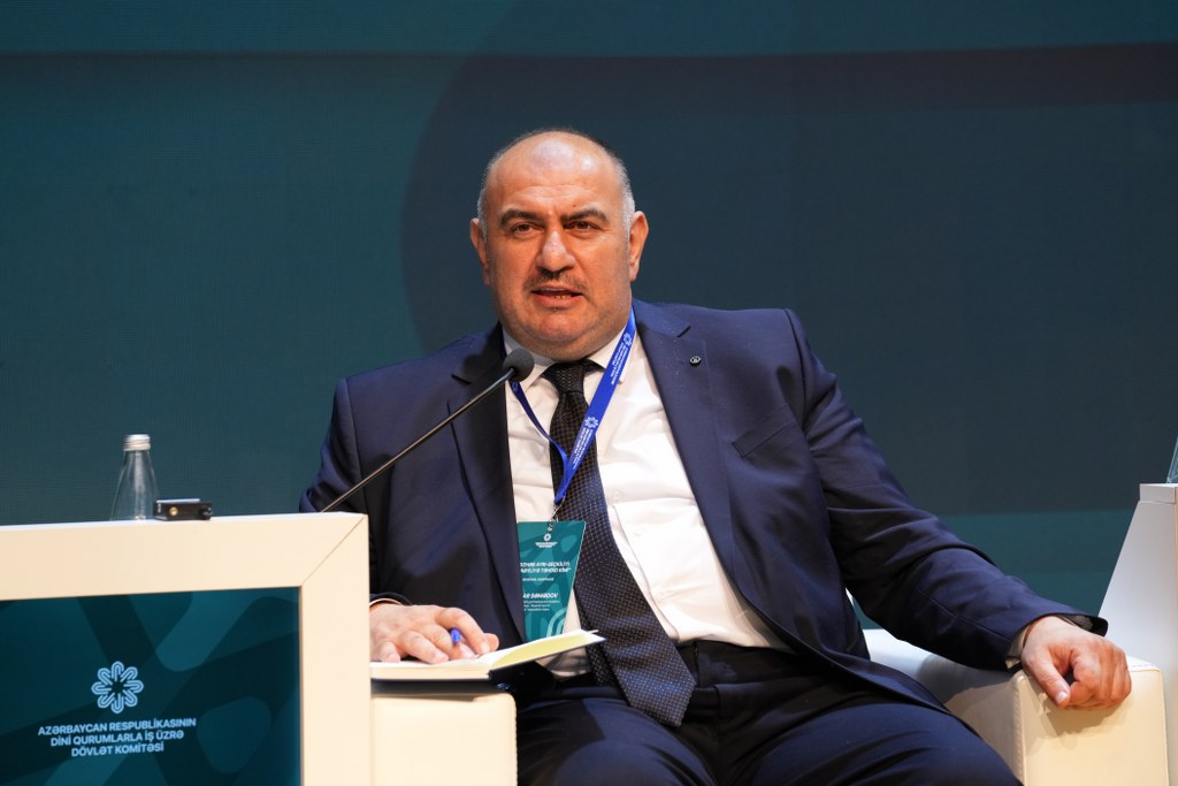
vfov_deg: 7.0
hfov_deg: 10.4
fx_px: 6447
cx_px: 589
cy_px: 393
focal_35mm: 197
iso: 1250
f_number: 5
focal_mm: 197
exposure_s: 1/160
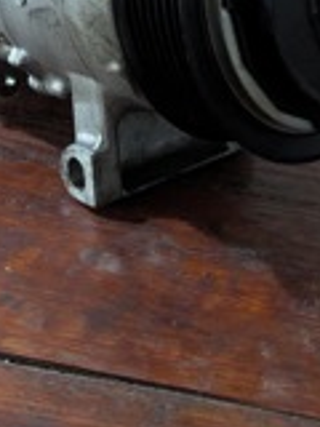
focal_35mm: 72
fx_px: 887
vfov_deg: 24.7
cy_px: -72
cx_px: 81
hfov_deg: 20.3
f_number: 1.85
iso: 1351
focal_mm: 6.81
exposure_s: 1/78.1
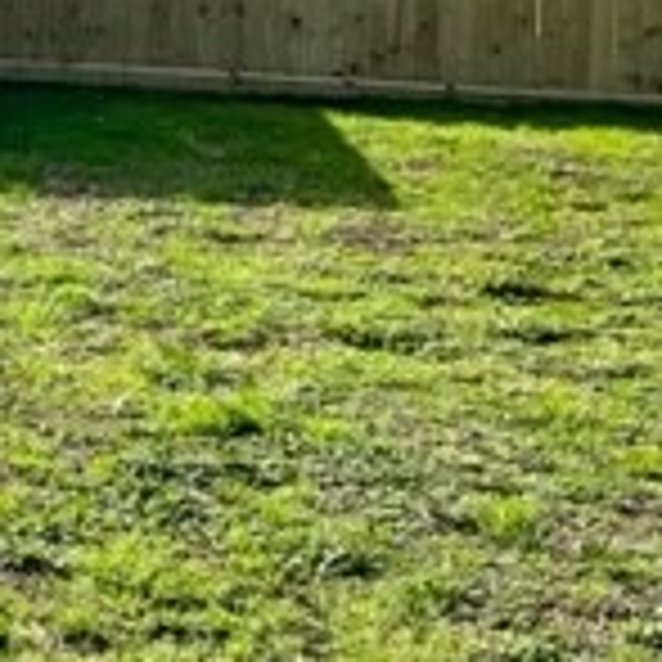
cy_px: -54
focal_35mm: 100
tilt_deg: +0.2
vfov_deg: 16.9
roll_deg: -1.2
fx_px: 2164
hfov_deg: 14.0
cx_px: -761
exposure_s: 1/6494
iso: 50
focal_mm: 5.1
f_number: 1.6
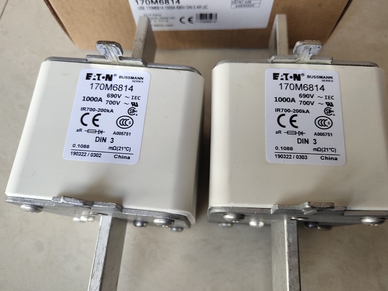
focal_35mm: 30
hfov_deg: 60.0
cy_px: 143
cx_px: 197
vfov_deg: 46.8
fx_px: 336
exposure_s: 1/100
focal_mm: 4.27
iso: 77
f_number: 1.8
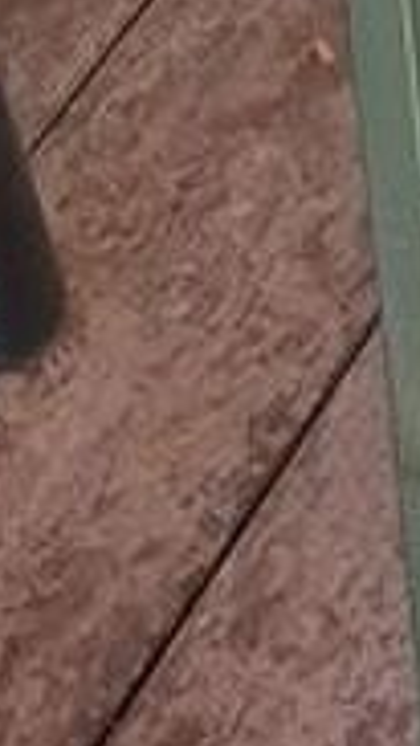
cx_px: 1068
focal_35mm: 198
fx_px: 3918
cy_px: -165
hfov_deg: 5.9
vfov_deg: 10.7
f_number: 2
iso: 50
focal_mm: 4.6
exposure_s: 1/50
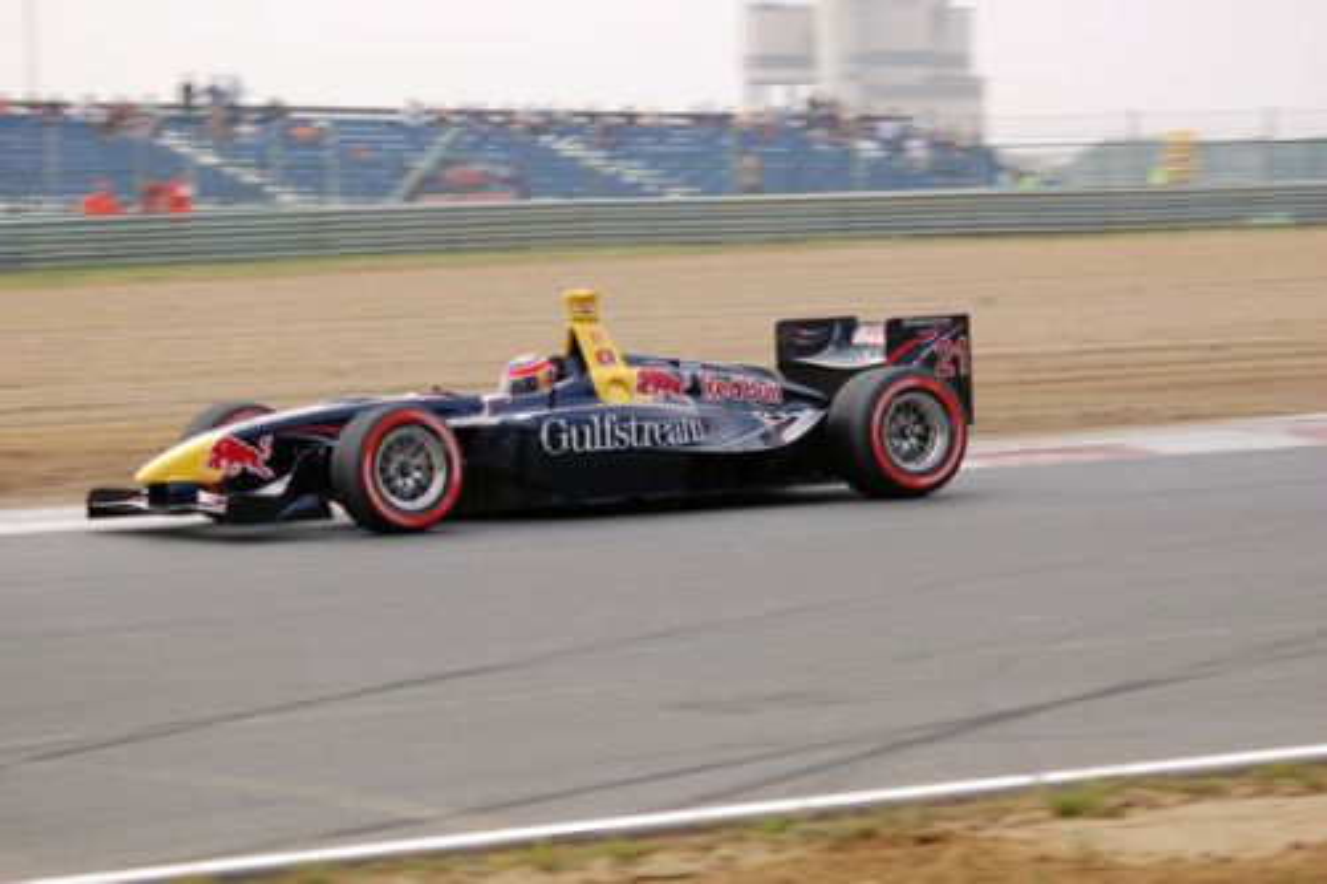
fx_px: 5416
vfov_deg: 9.3
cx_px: 664
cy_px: 442
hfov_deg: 14.0
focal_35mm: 147
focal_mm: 98
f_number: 6.3
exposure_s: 1/640
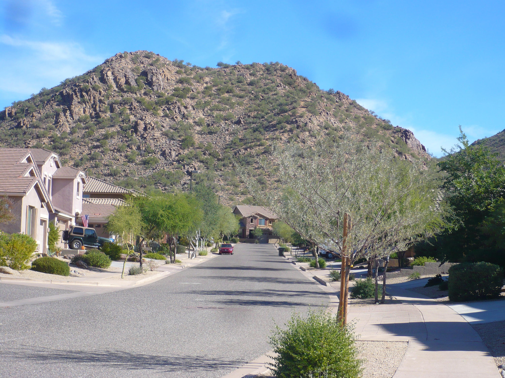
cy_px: 189
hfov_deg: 27.8
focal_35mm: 70
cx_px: 252
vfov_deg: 21.0
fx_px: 1021
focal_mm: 11.5
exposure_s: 1/640
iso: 100
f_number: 4
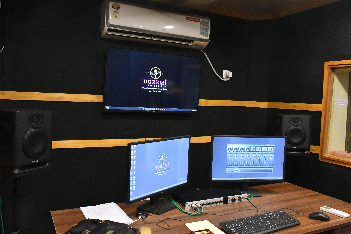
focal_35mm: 31
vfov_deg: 42.3
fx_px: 302
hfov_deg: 60.3
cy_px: 115
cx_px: 175
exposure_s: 1/30
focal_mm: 20
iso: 12800
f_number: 10
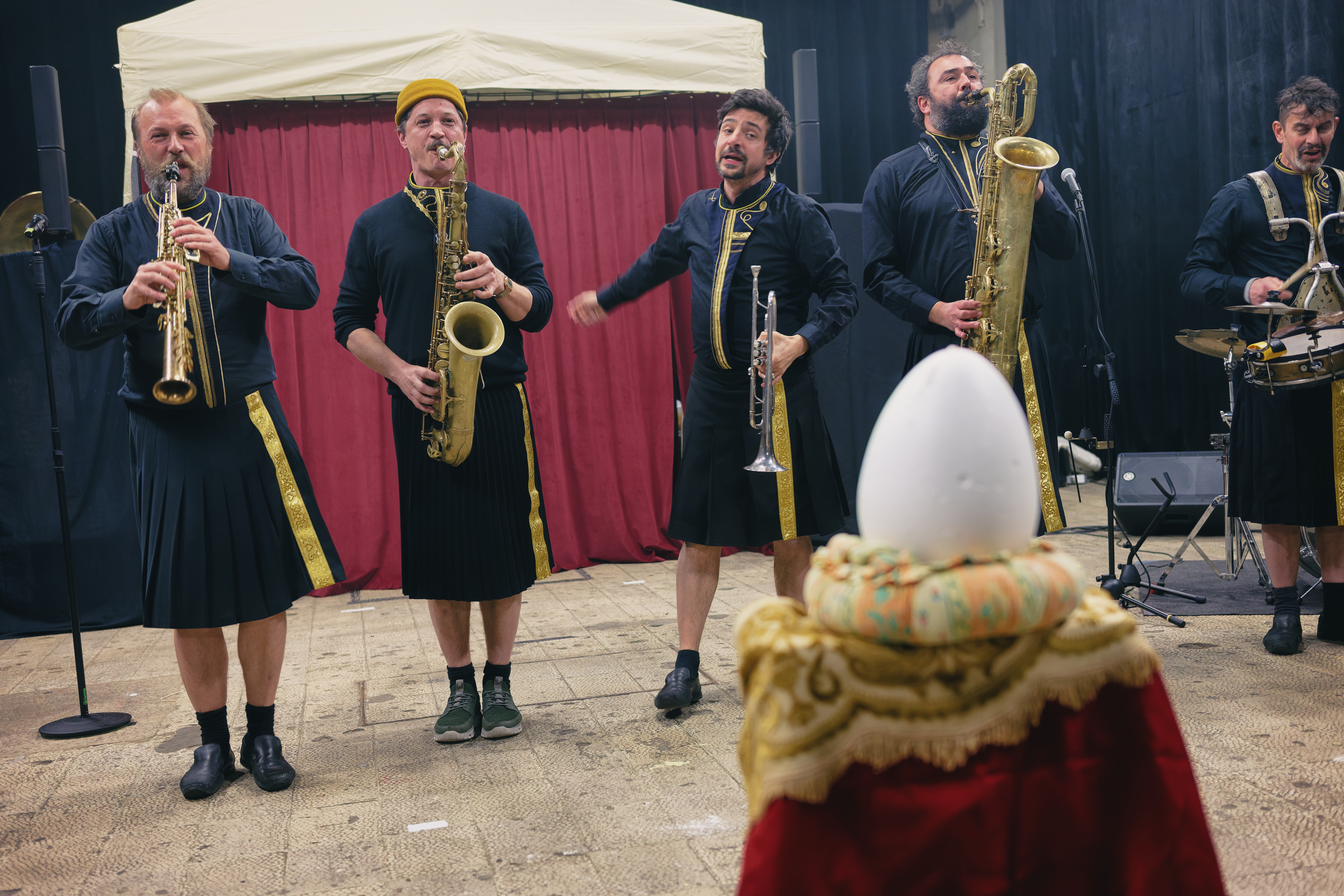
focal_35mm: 40
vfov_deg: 33.4
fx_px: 1493
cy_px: 448
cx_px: 672
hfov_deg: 48.5
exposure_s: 1/100
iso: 2200
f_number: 2.8
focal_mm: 40
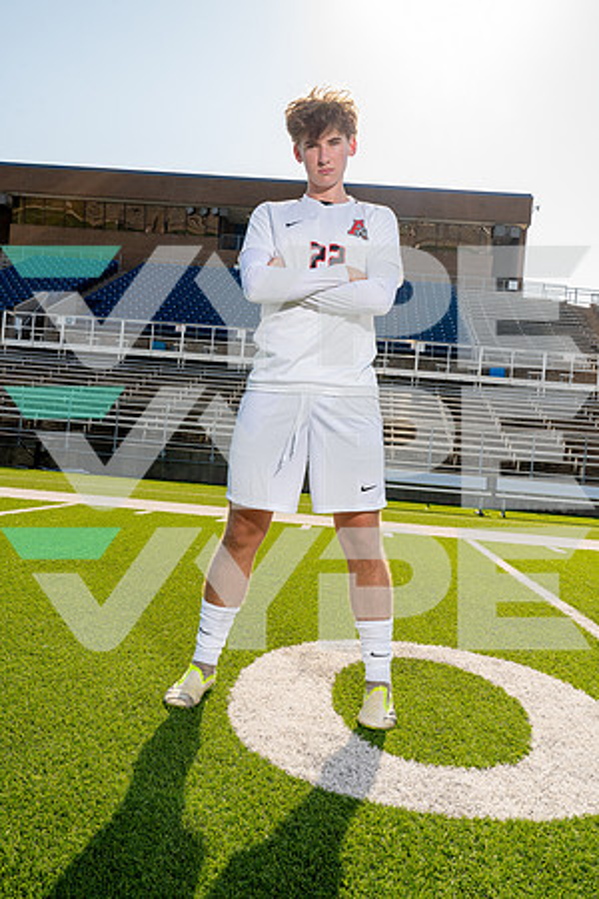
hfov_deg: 37.9
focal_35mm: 35
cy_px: 450
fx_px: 873
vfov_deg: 54.4
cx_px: 300
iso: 320
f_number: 10
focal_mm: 35
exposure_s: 1/250
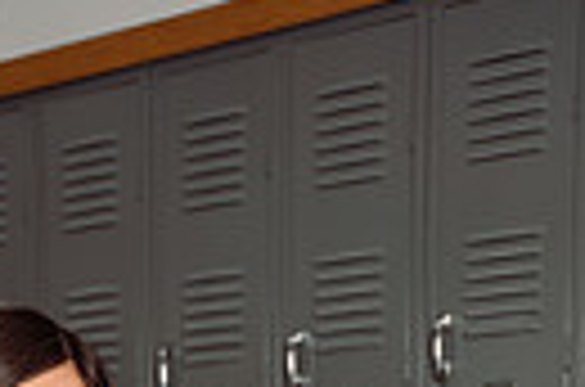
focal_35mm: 125
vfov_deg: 9.6
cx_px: 184
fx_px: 2026
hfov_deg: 16.4
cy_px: 963
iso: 125
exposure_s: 1/250
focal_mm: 36
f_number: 4.5
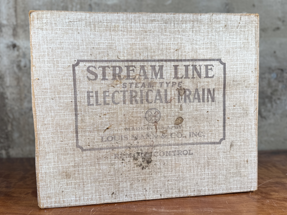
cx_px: 144
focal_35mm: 24
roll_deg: +0.7
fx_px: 199
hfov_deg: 71.6
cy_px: 108
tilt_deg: -4.6
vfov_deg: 56.8
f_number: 1.78
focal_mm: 6.76
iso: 64
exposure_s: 1/220
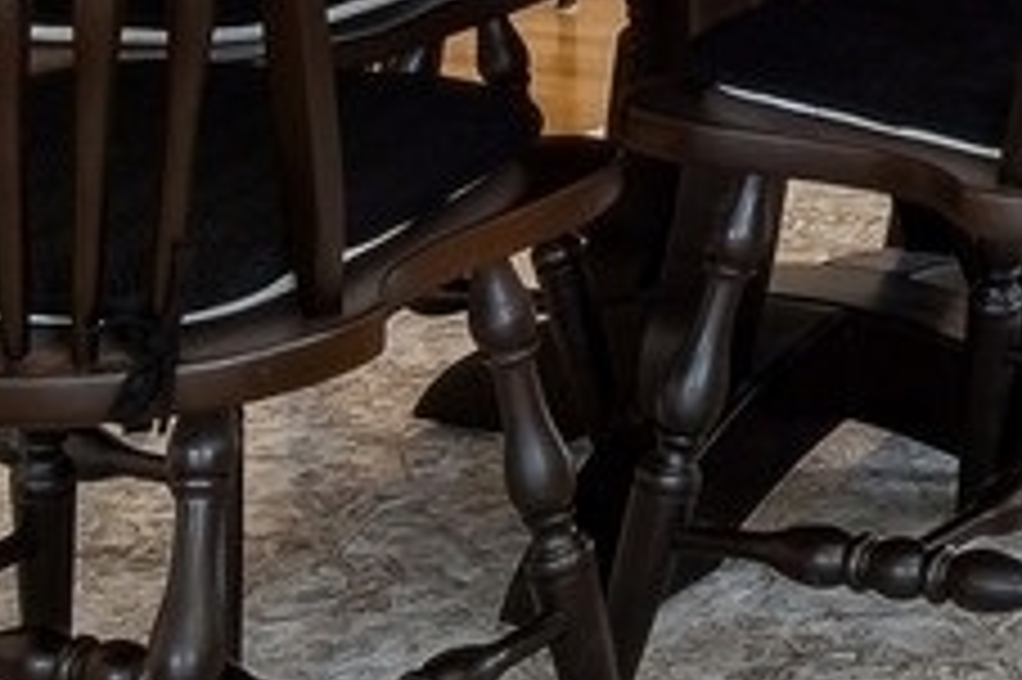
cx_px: 1477
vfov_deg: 9.0
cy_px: -959
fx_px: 3901
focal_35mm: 138
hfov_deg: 14.1
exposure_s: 1/5
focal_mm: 13
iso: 250
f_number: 8
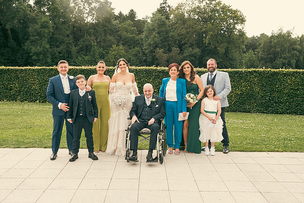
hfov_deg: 50.7
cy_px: 102
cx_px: 152
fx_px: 321
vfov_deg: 35.1
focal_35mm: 38
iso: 320
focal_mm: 38
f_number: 6.3
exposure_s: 1/200
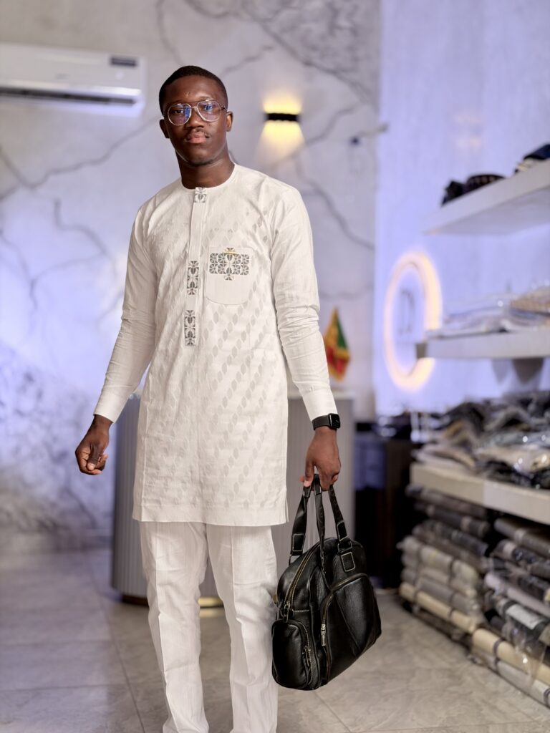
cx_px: 275
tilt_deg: +1.1
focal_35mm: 48
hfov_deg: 30.3
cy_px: 366
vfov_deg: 39.7
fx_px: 1017
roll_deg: -1.9
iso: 50
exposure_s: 1/159
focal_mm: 6.76
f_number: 1.78
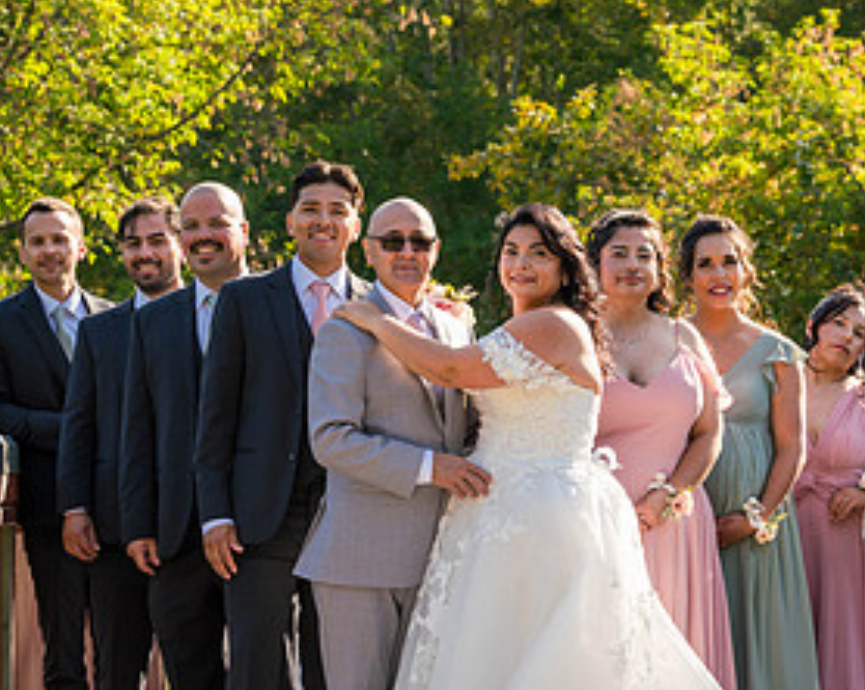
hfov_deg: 13.5
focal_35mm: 143
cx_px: 442
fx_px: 3658
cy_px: 443
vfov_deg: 10.8
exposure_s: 1/250
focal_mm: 73
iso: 250
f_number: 5.6
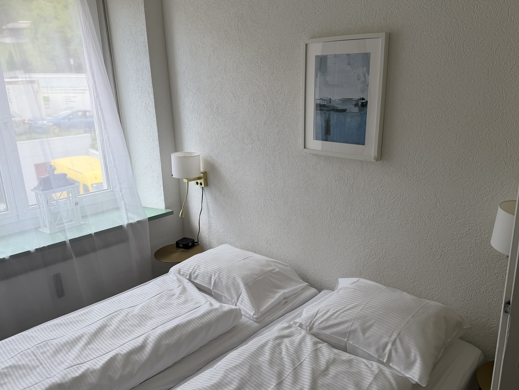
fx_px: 420
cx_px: 265
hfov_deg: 63.4
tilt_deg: -19.4
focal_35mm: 28
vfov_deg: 49.7
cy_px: 200
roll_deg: +2.9
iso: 80
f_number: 1.78
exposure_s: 1/491
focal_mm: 6.76
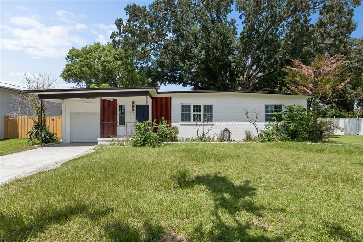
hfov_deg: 90.0
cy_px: 121
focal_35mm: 18
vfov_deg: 67.3
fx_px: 181
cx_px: 182
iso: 125
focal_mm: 18
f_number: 20
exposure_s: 1/100
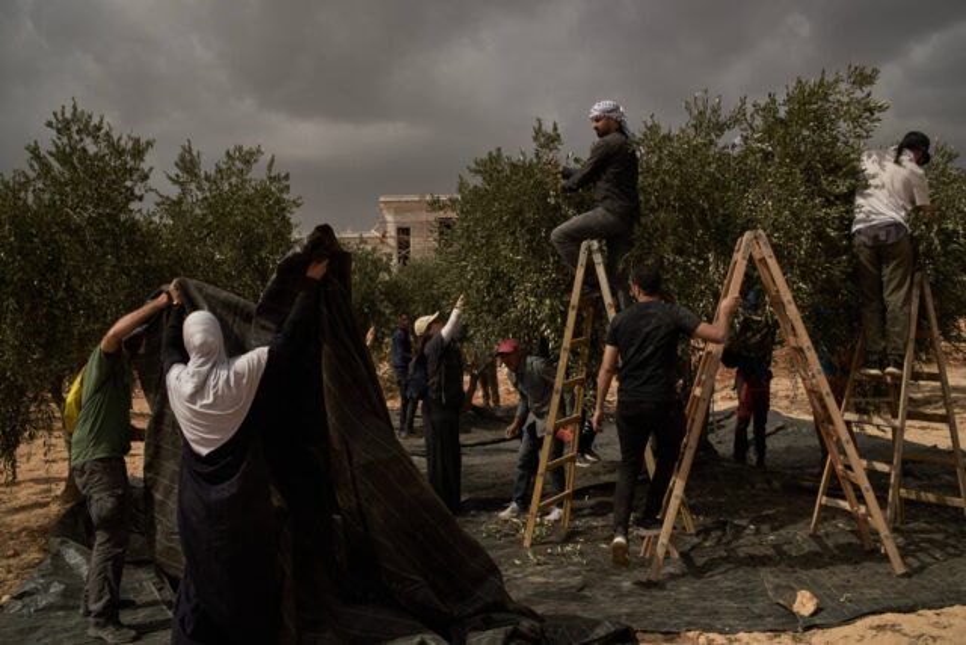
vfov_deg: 37.9
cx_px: 483
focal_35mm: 35
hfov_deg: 54.4
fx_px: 939
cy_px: 322
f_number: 10
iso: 500
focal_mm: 35
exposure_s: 1/2000
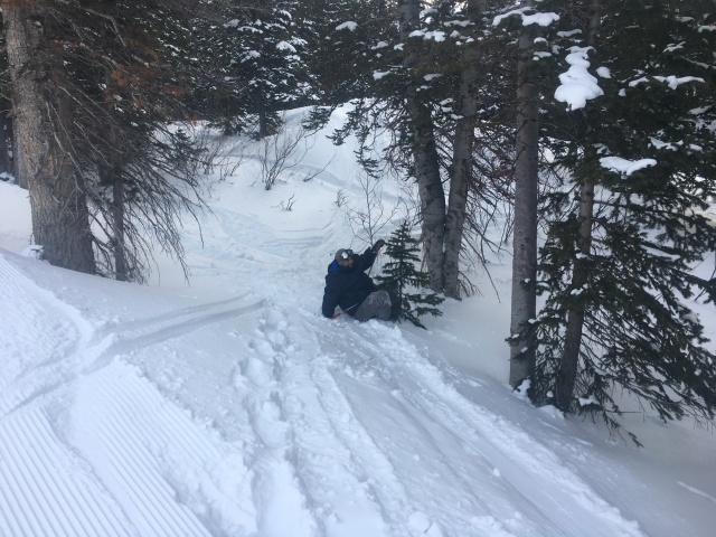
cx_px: 358
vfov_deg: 48.2
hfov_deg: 61.7
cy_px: 268
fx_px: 600
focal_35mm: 29
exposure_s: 1/60
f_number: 2.2
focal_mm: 4.15
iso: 25
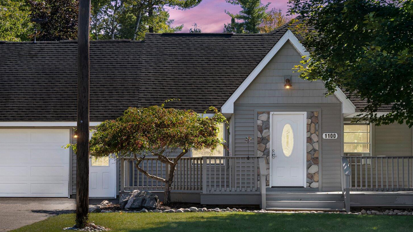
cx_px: 169
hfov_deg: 26.9
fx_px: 862
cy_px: 133
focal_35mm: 79
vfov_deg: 15.3
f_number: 8
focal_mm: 53.5
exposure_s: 1/320
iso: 320
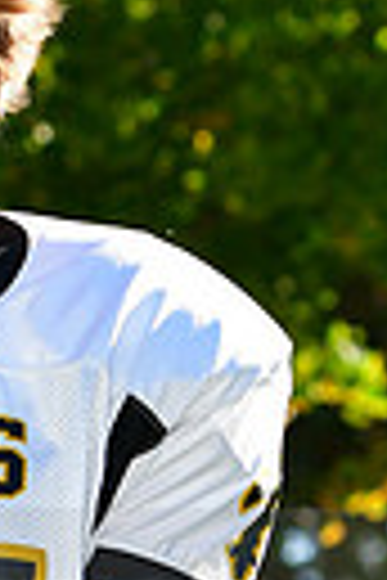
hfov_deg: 2.6
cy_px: 571
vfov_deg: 3.9
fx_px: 8513
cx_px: -128
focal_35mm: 528
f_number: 4.5
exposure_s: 1/1000
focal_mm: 78
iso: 400
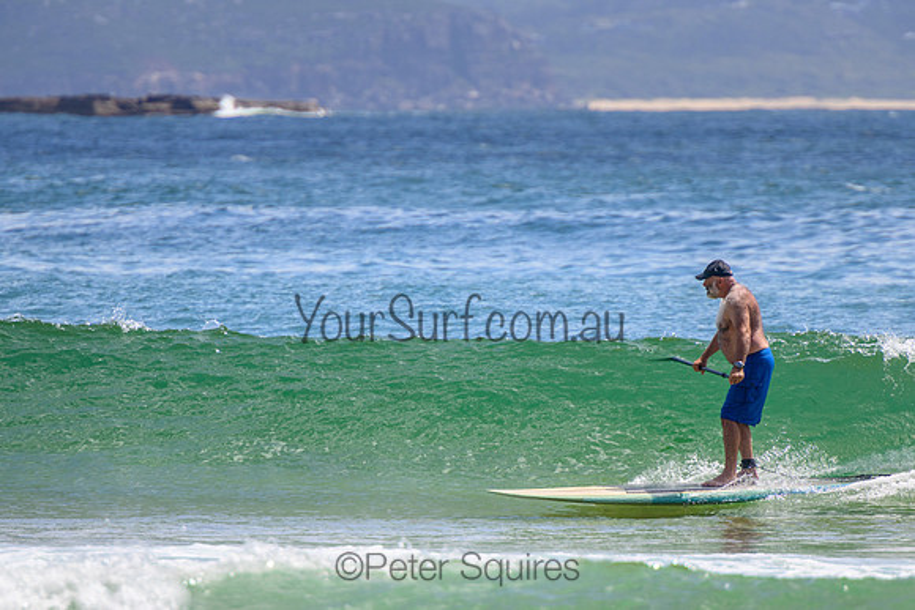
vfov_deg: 2.5
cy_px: 389
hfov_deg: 3.7
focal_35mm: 550
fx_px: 13979
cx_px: 489
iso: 320
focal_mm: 400
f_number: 5.6
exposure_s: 1/2000
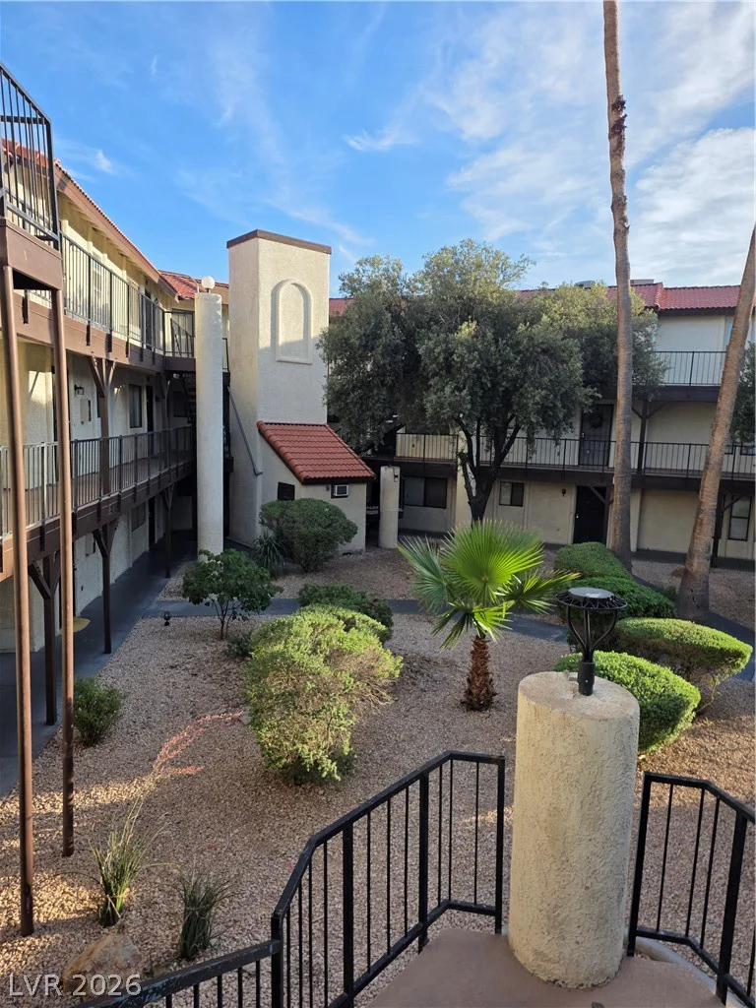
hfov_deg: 58.9
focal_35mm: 23
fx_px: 670
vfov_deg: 73.9
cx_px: 378
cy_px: 504
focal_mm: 6.25
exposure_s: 1/2099
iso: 80
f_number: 1.7
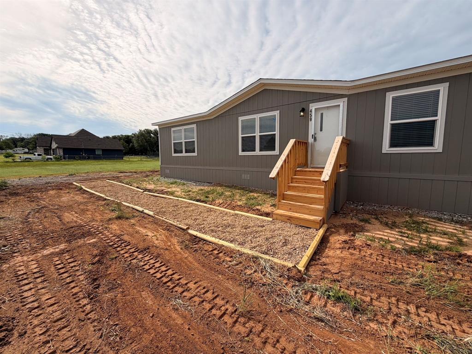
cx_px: 236
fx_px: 191
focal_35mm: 14
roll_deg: +0.2
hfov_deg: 102.1
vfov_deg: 85.7
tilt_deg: -5.1
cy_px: 177
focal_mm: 2.22
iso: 20
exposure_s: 1/1534
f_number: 2.2
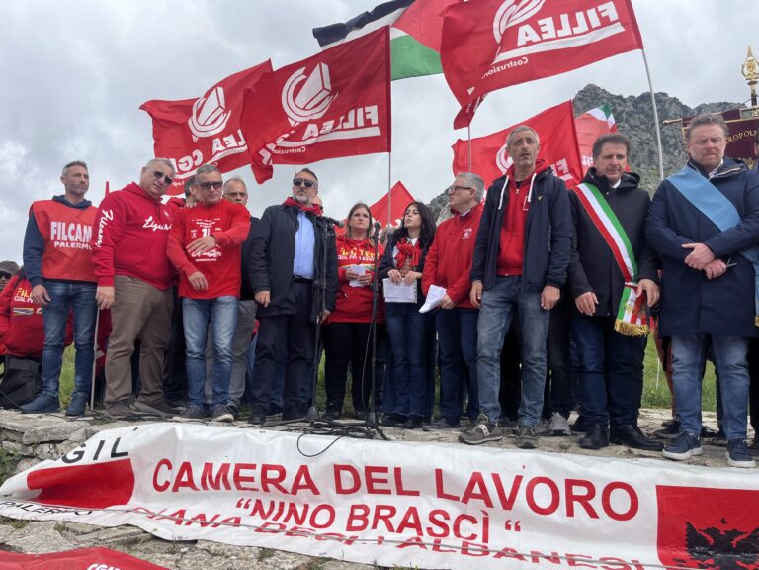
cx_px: 380
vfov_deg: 53.1
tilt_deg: +6.7
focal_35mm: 26
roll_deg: -2.1
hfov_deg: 67.3
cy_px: 285
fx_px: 570
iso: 50
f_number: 1.6
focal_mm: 5.1
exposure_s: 1/2222
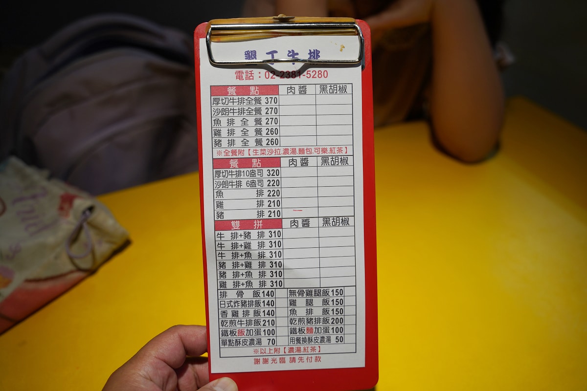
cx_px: 294
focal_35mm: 29
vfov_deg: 45.0
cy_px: 196
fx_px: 473
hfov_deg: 63.7
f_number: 4
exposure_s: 1/60
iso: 160
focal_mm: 29
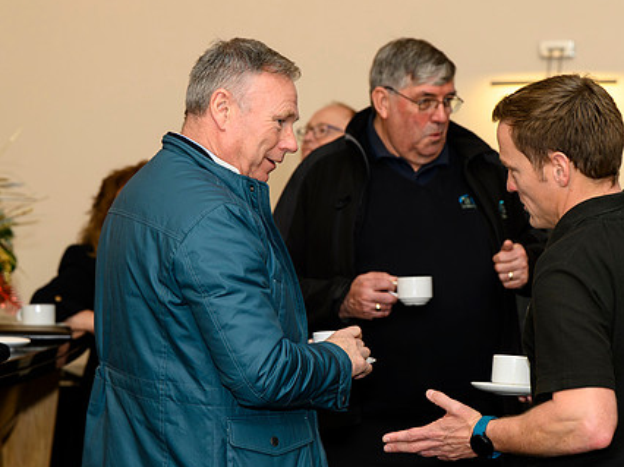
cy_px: 202
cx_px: 389
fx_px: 2324
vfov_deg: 11.5
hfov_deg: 15.3
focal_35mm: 129
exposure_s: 1/160
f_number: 4
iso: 1250
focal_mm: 93
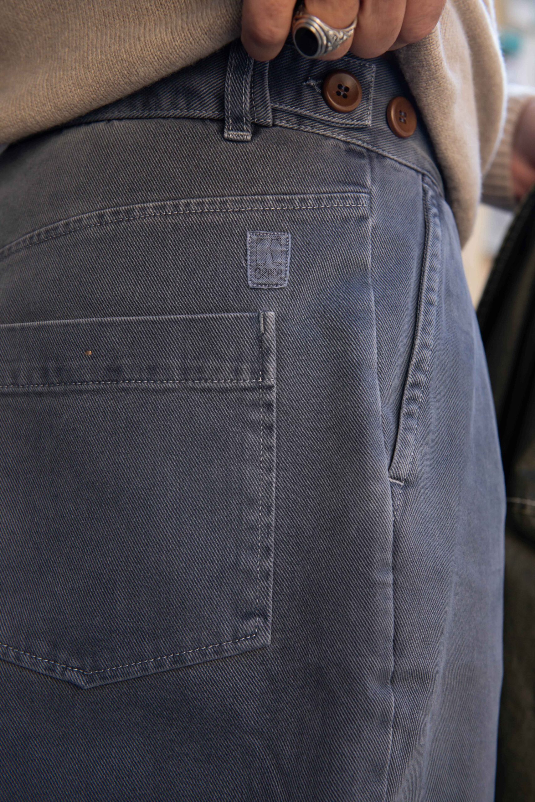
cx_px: 268
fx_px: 1113
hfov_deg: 27.0
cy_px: 401
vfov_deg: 39.6
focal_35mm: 50
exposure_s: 1/400
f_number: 5
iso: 500
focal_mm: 50
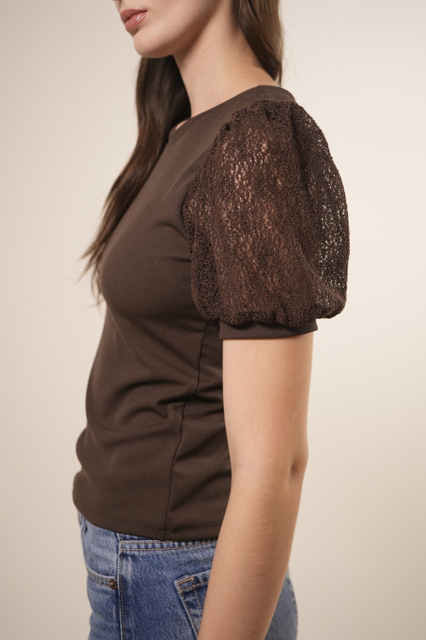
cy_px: 320
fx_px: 887
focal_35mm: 50
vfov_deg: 39.6
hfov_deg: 27.0
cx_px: 213
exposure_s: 1/100
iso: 640
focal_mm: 50
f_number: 3.5
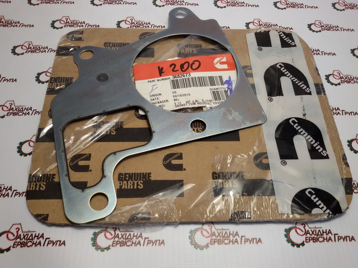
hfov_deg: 58.4
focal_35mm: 31
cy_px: 134
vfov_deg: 45.4
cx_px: 179
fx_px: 321
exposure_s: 1/100
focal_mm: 2.93
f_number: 2.4
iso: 64
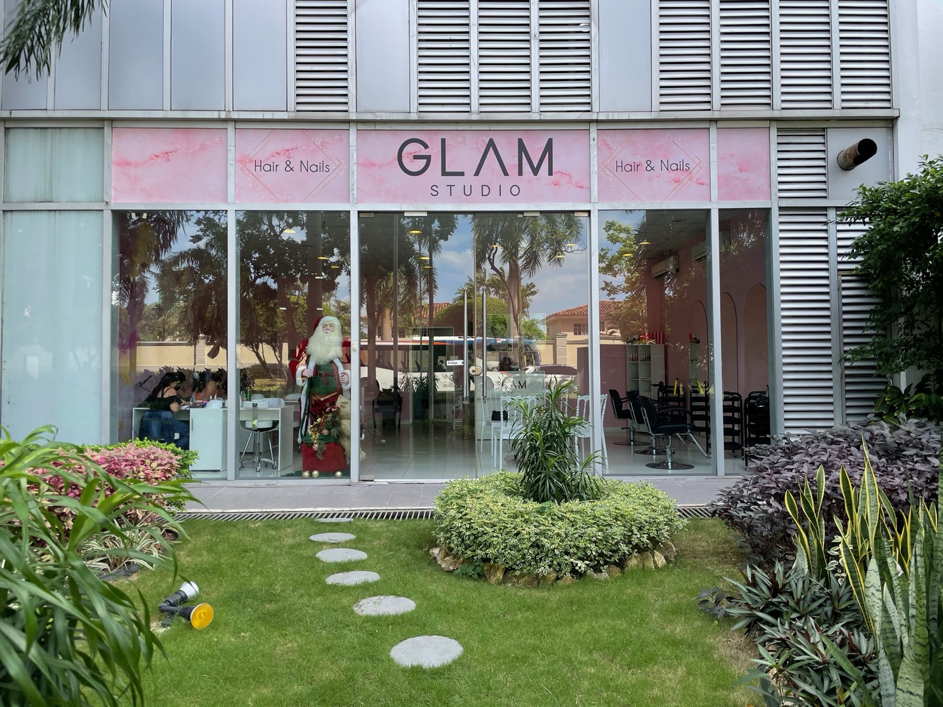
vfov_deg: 53.1
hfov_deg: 67.3
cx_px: 472
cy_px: 354
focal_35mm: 26
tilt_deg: +2.2
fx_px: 708
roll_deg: +0.8
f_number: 1.6
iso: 32
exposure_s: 1/471
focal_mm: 4.2
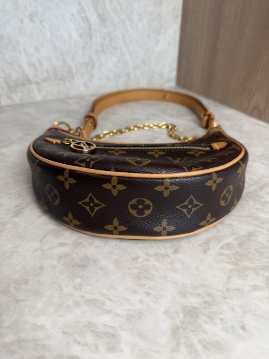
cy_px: 180
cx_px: 134
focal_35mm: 24
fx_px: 249
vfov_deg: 71.6
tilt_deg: -32.9
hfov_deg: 56.8
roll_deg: -1.7
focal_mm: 6.76
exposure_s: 1/120
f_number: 1.78
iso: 80
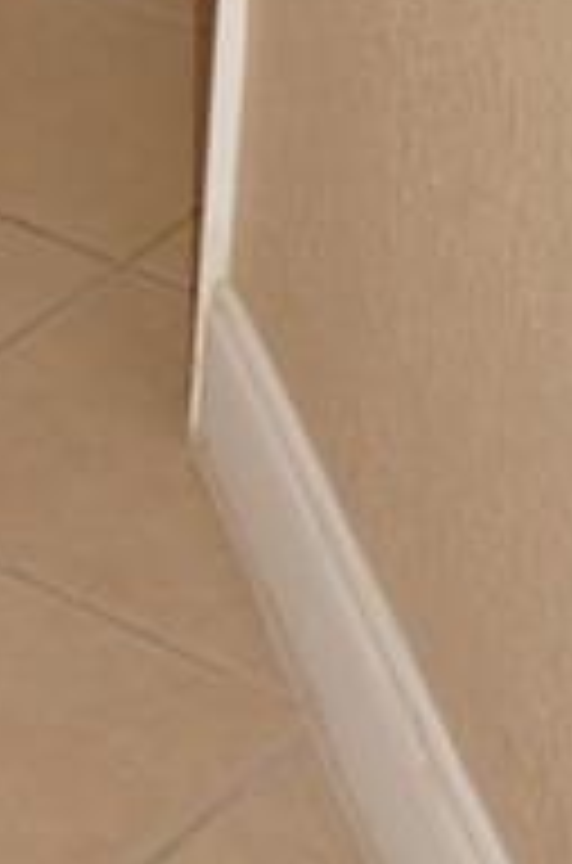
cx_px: -477
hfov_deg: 8.7
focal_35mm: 150
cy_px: -824
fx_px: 3594
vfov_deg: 12.3
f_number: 4
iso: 320
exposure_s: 1/160
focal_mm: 16
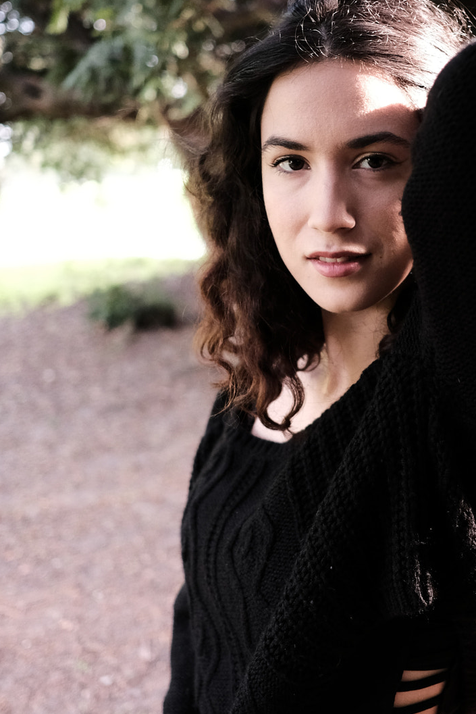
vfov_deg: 37.5
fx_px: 1051
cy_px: 317
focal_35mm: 53
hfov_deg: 25.3
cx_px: 330
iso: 1600
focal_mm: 23
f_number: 2
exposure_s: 1/320
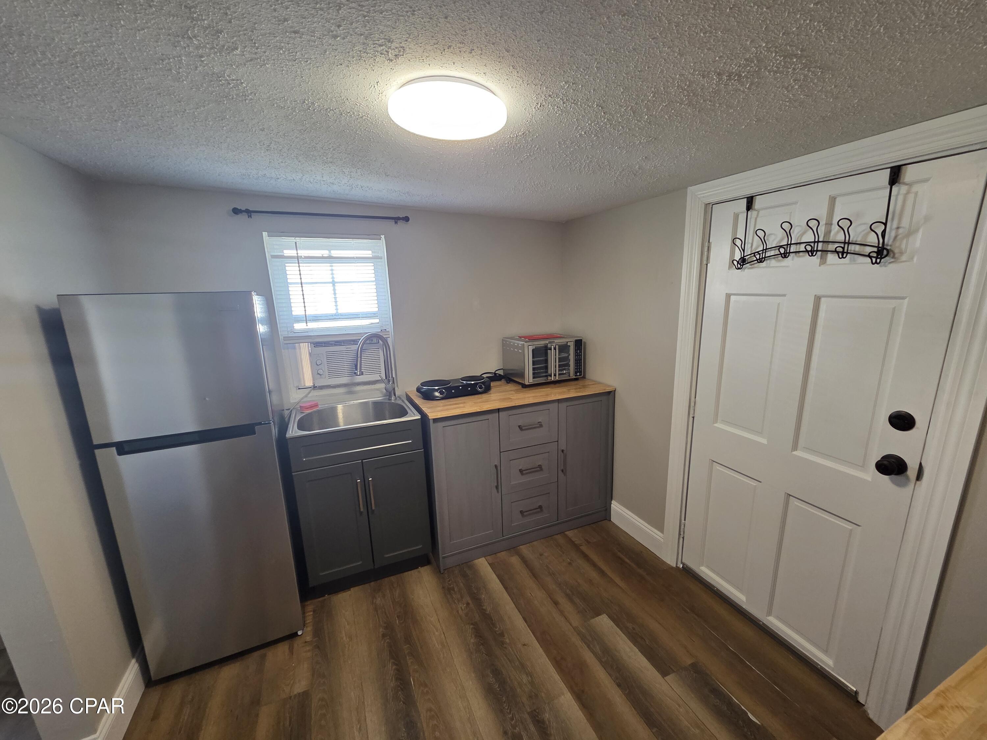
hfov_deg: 106.2
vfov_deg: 89.9
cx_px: 494
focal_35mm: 13
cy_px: 370
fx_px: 371
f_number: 2.2
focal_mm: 2.2
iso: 160
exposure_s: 1/60
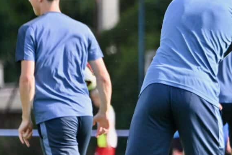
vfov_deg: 1.1
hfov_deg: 1.7
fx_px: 7857
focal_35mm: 1219
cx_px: 413
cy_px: 86
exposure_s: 1/1600
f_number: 5.6
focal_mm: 340
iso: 500
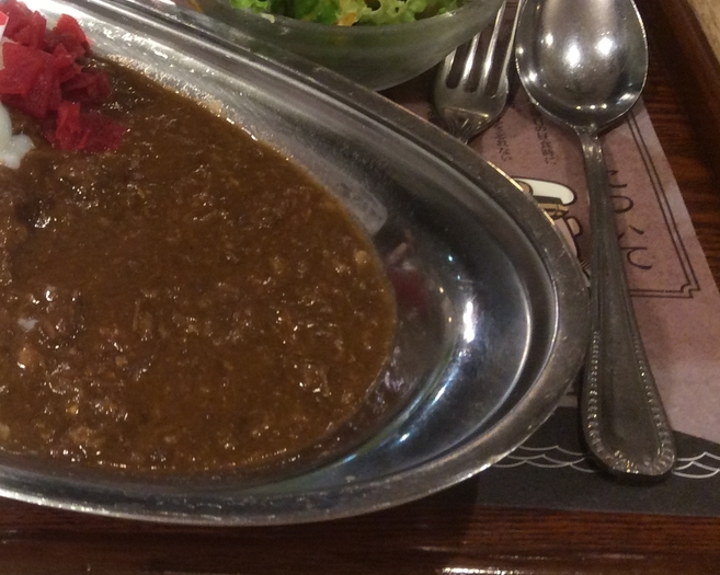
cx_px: 105
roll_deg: -2.3
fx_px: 1214
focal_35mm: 57
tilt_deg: -44.9
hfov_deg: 31.8
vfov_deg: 26.6
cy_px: 227
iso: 125
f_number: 2.4
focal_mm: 3.3
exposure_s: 1/24
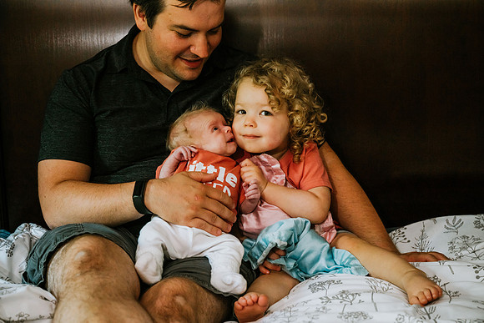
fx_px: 780
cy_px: 162
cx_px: 242
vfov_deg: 23.4
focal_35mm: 58
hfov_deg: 34.5
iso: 1250
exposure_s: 1/250
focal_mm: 58
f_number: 5
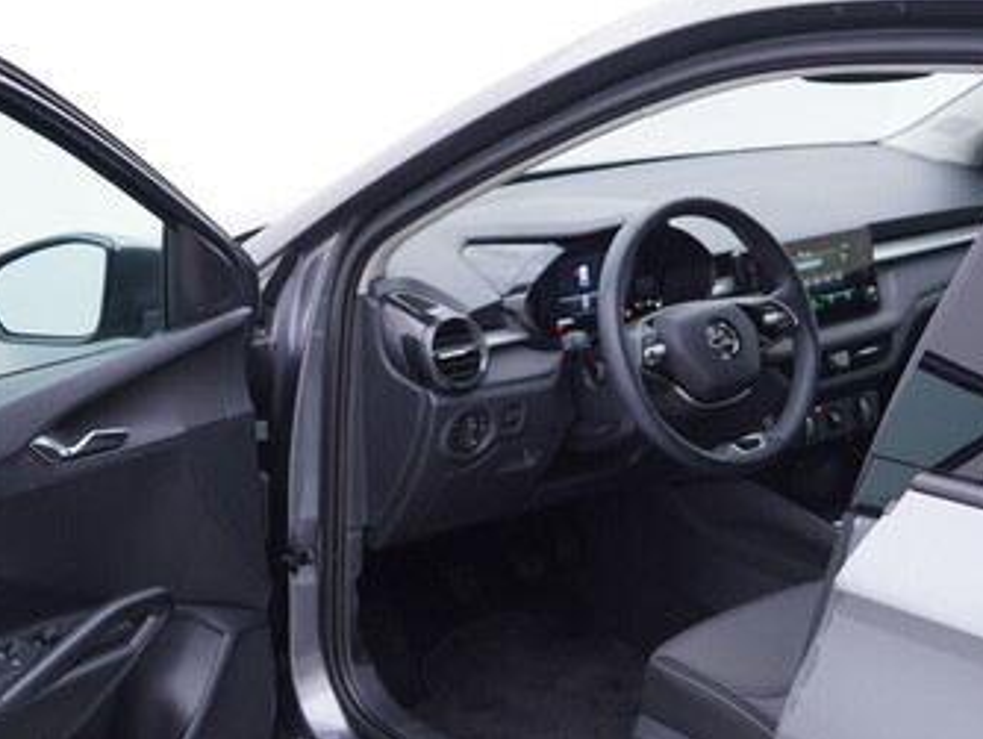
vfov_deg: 25.6
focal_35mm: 57
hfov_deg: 33.8
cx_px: 509
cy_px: 490
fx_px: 1620
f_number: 3.2
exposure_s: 1/40
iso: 125
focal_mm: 24
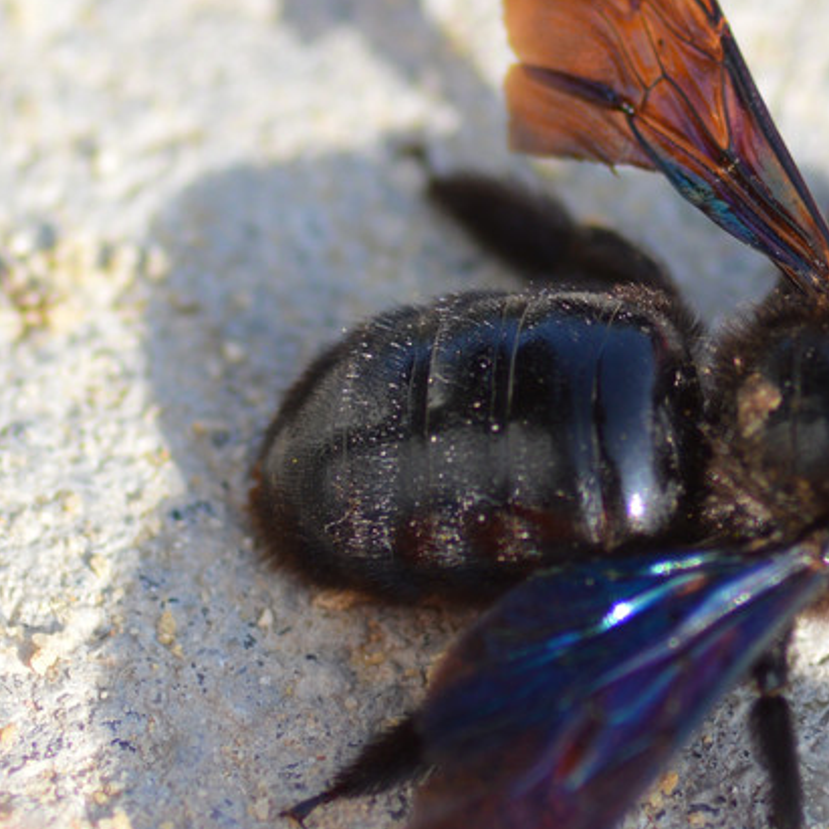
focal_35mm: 298
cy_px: 391
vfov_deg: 5.9
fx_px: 8074
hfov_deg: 5.9
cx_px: 656
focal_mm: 100
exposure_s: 1/500
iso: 160
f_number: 5.6
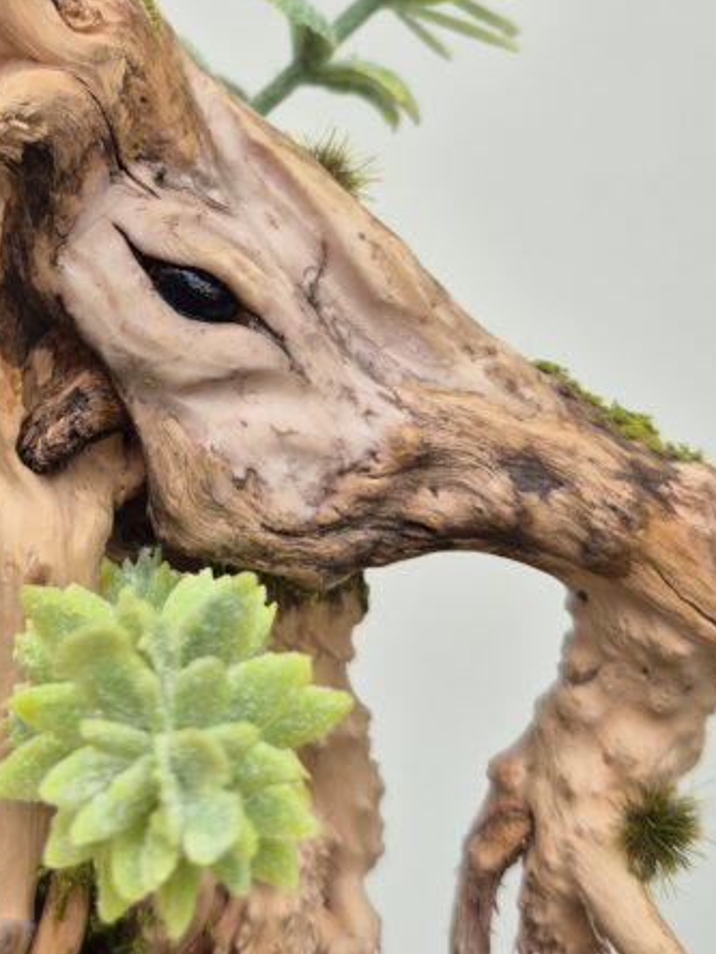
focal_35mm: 53
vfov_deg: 35.5
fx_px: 1462
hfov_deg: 27.0
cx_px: 144
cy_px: 266
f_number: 1.8
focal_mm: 5.4
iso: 25
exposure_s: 1/268
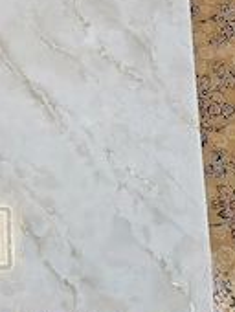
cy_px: 61
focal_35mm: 54
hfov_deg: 26.4
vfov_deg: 34.4
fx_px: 488
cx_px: 37
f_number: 1.7
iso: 125
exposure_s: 1/101
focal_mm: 6.3
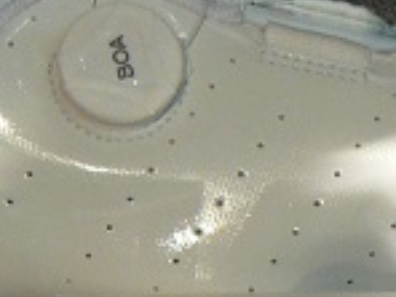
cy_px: 549
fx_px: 1785
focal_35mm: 156
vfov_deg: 9.1
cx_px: 268
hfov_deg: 12.6
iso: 200
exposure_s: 1/20
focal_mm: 6
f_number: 4.5
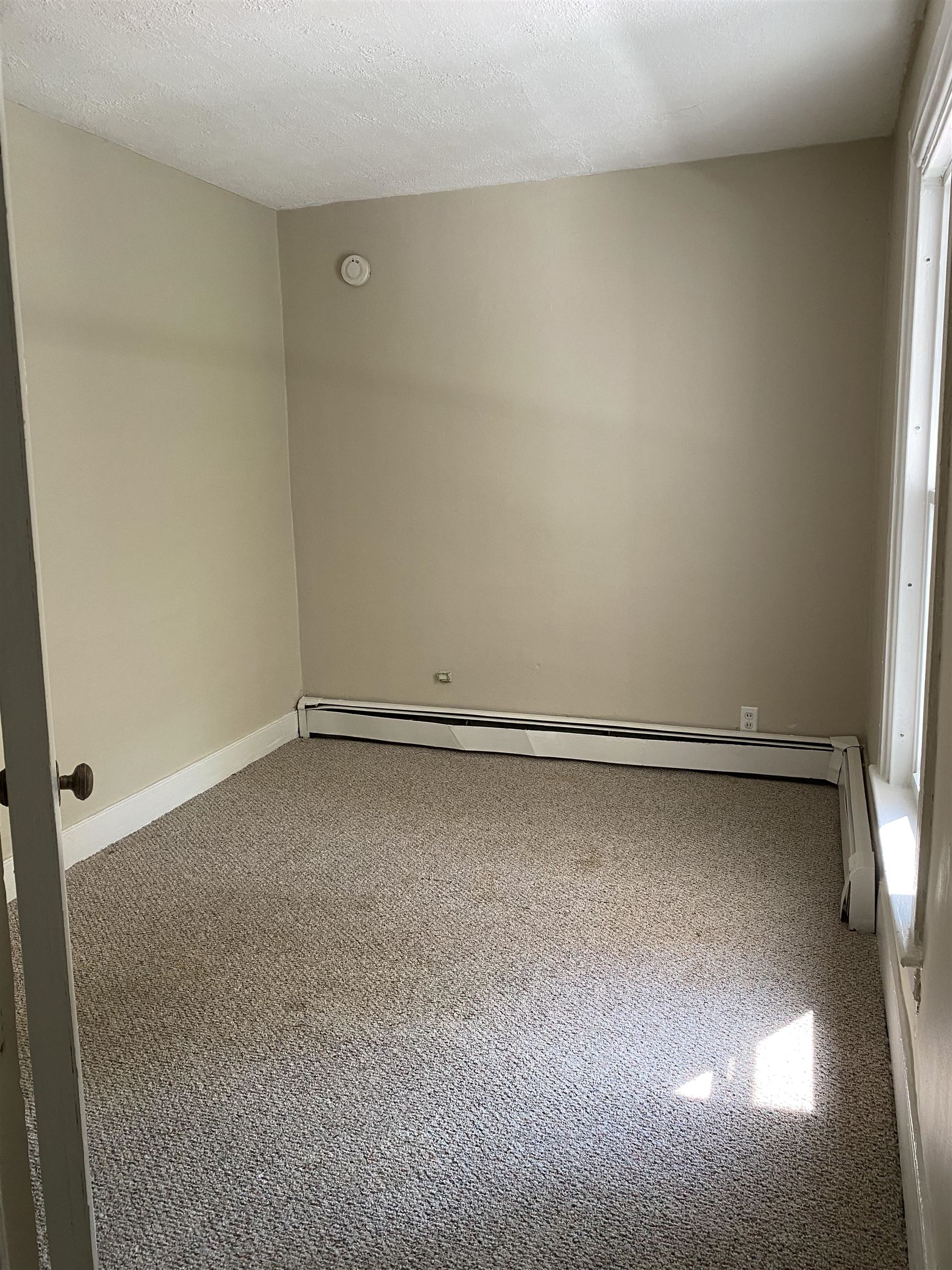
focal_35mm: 26
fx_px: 953
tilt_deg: -8.8
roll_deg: +0.4
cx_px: 476
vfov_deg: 67.3
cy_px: 635
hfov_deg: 53.1
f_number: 1.8
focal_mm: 4.25
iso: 125
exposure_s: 1/60
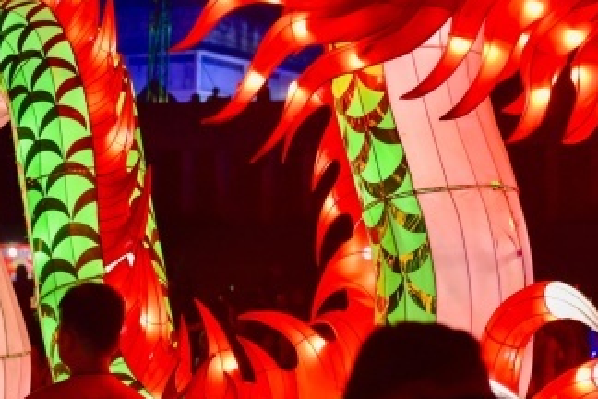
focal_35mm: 108
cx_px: 240
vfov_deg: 12.5
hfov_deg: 18.9
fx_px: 1794
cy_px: 6
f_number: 3.5
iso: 200
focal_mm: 50
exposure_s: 1/25
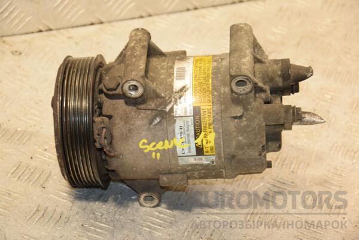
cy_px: 120
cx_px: 180
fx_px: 987
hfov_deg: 20.6
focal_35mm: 99
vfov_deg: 13.8
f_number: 5.3
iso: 800
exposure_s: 1/160
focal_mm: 66
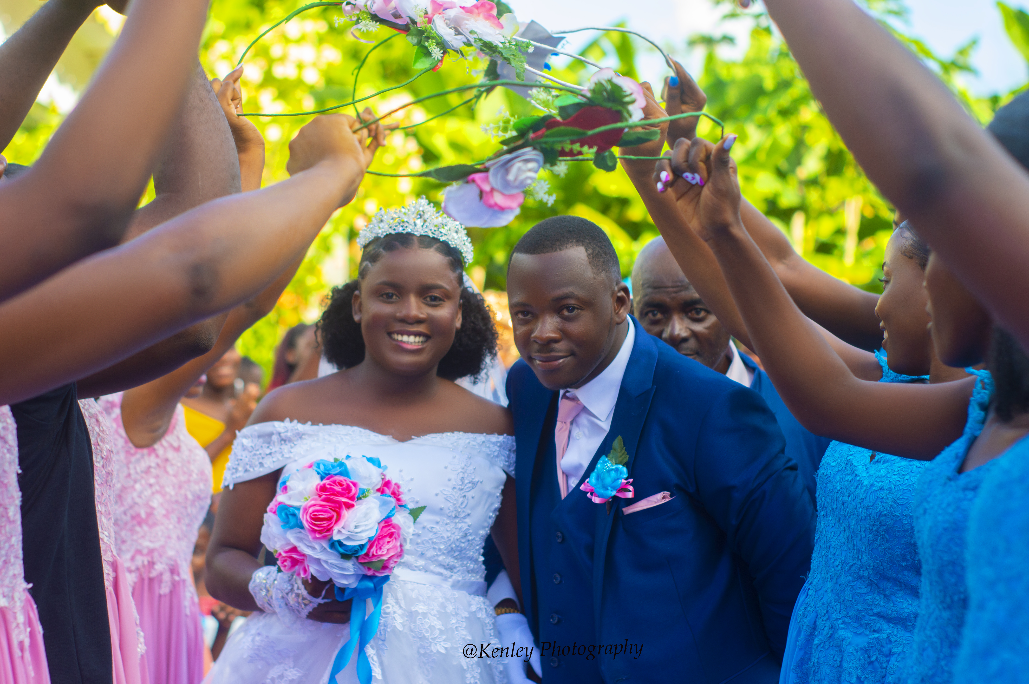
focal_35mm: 75
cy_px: 342
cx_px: 514
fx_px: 2142
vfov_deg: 18.1
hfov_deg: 27.0
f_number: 4
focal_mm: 50
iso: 100
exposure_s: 1/250
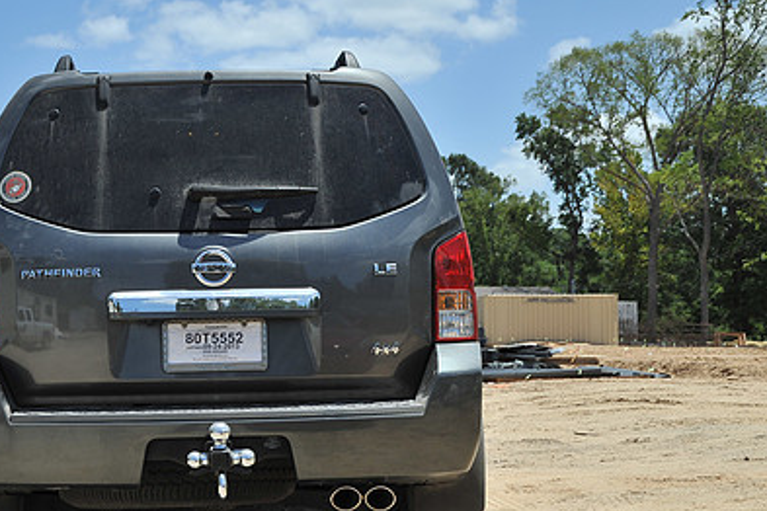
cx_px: 226
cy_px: 280
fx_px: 1257
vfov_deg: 23.0
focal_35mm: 59
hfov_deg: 33.5
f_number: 9
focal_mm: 40
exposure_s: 1/1000
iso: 200
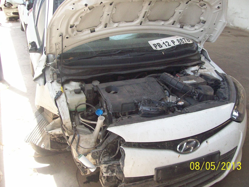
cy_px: 94
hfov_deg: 50.1
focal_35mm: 37
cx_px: 126
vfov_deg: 38.7
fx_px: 266
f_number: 2.7
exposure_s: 1/155
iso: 200
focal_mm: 6
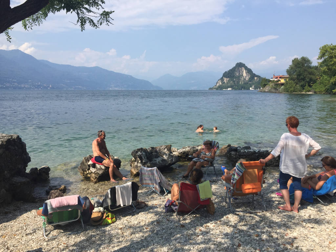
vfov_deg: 48.2
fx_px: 281
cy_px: 126
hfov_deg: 61.7
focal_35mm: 29
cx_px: 168
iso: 32
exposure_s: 1/1799
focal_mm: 4.15
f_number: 2.2
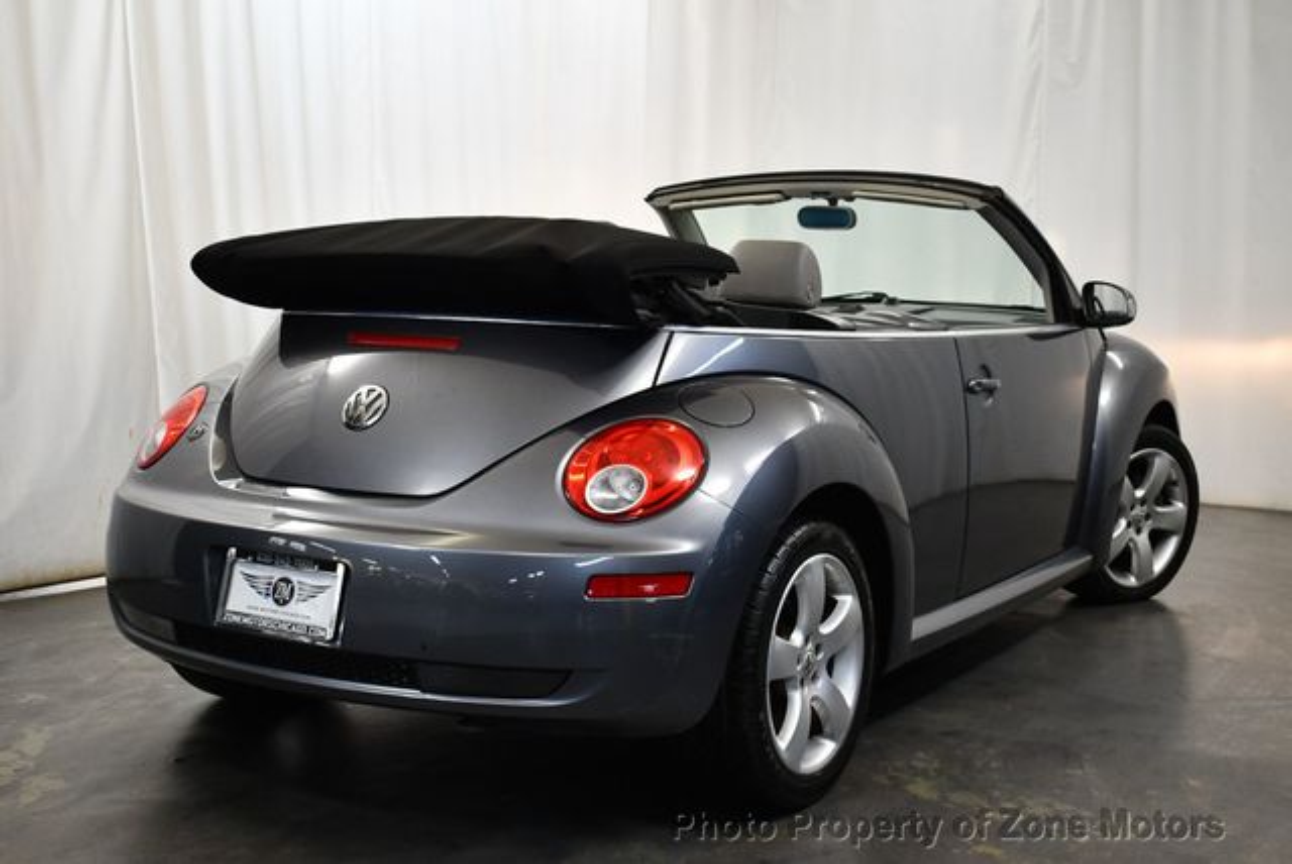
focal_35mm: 50
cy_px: 432
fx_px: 1796
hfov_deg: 39.6
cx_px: 646
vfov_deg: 27.0
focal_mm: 25
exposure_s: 1/125
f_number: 4
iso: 900
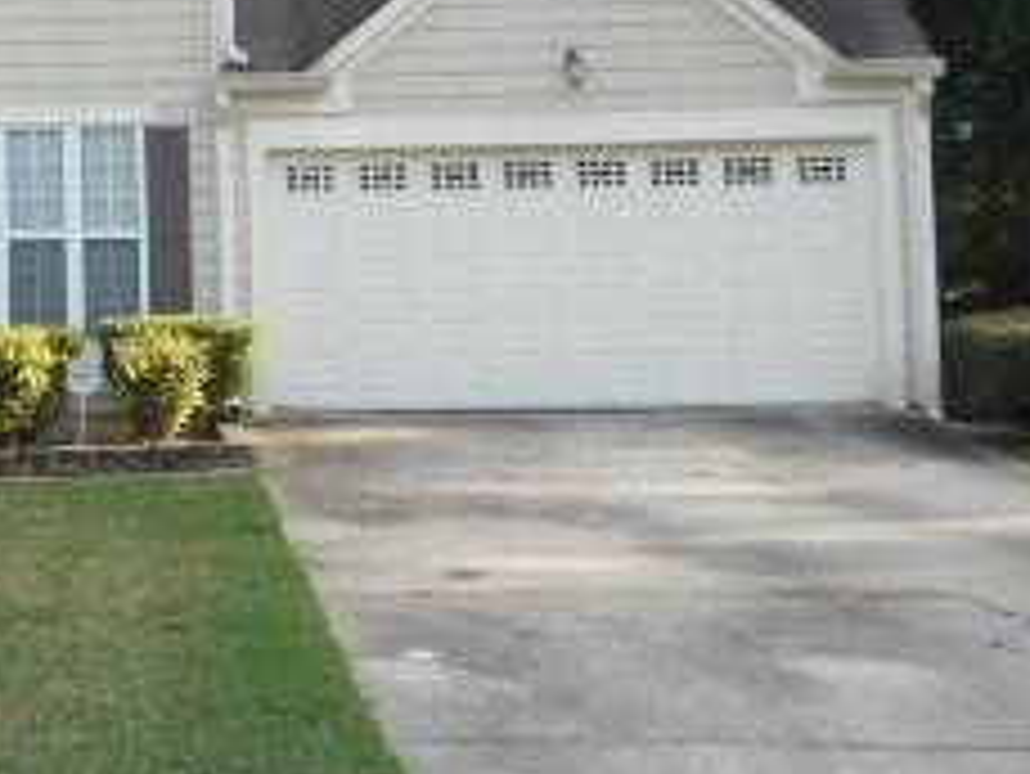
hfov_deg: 17.5
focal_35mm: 106
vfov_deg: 13.9
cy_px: 144
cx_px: -252
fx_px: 3156
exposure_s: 1/160
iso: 80
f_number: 3.9
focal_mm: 6.9
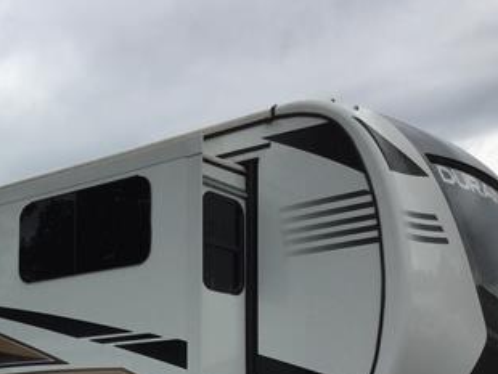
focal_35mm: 64
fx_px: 921
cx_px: 74
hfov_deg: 29.3
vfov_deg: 22.3
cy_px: 347
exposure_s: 1/275
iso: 25
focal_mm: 3.3
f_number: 2.4
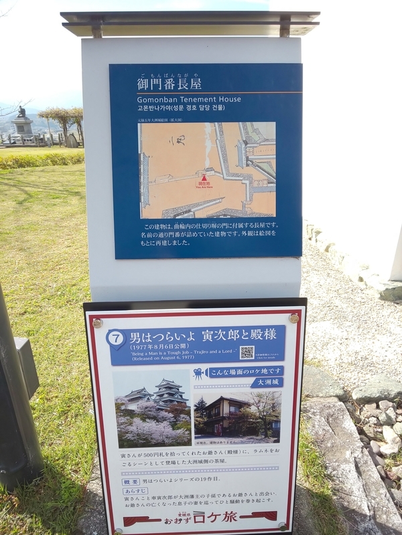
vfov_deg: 81.7
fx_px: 310
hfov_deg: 66.0
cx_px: 201
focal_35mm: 20
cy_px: 268
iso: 28
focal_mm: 3.45
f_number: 1.94
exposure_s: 1/371
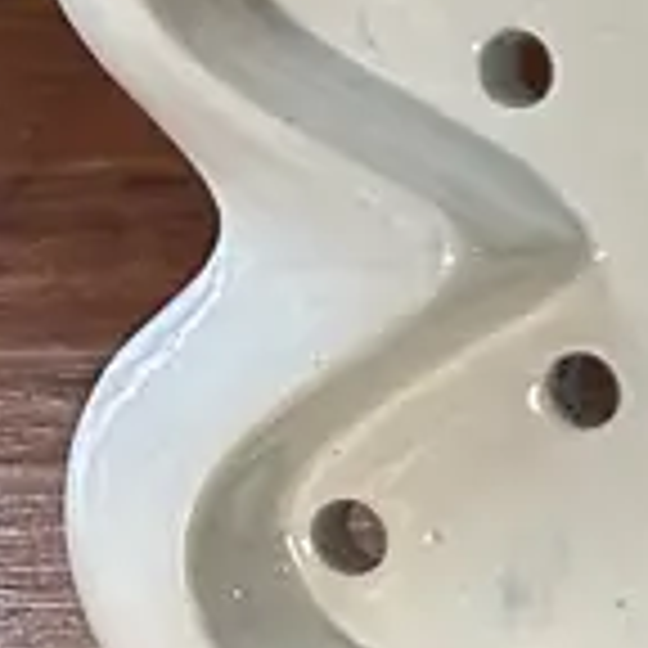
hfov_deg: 8.4
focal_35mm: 151
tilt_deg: -49.4
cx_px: 2290
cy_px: 45
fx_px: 3198
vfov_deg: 11.5
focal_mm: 6.86
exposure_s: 1/50
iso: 250
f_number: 1.78
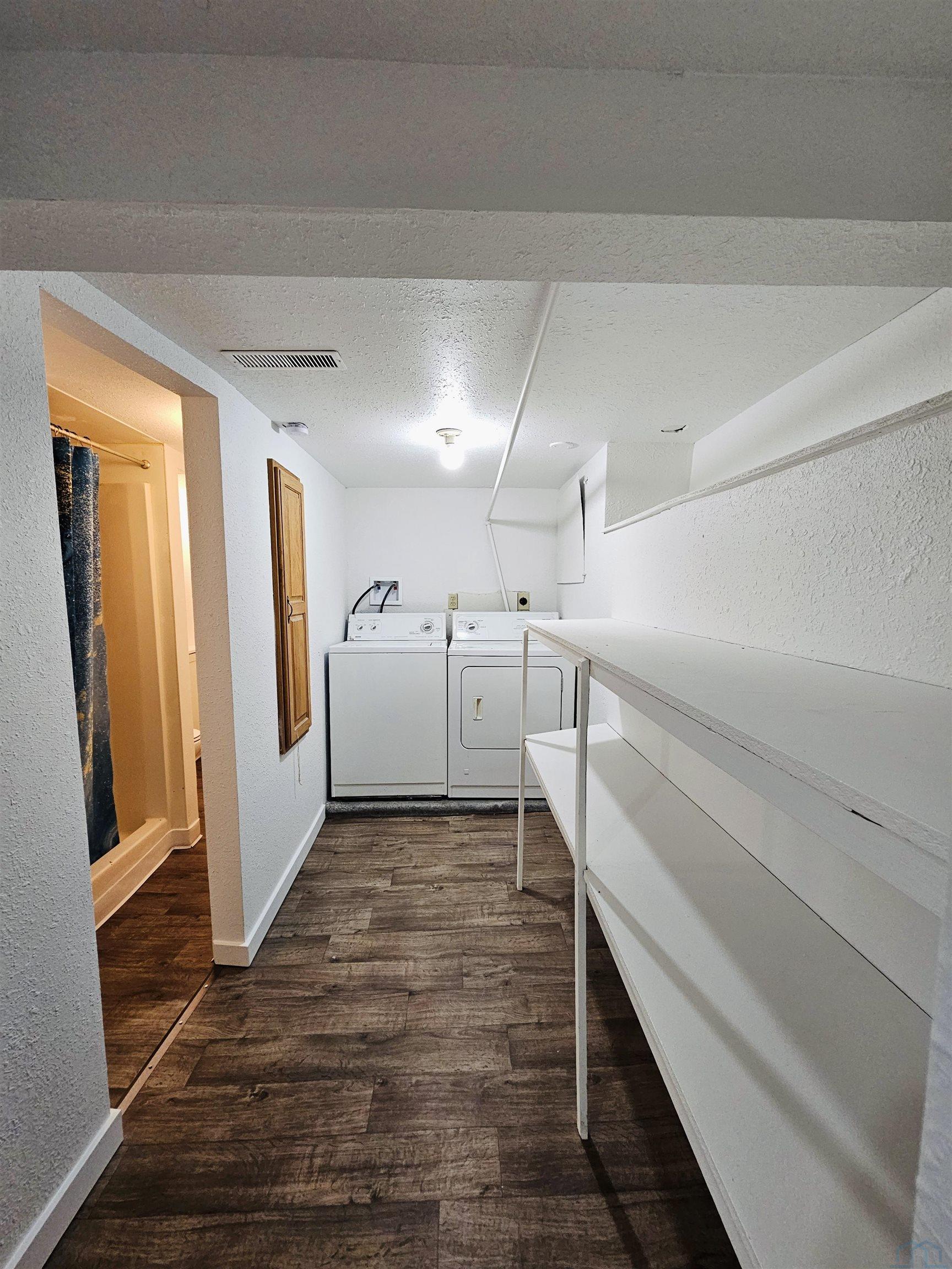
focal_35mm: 13
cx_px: 476
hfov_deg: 89.9
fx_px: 477
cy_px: 634
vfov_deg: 106.2
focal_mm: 2.2
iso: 200
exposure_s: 1/60
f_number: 2.2
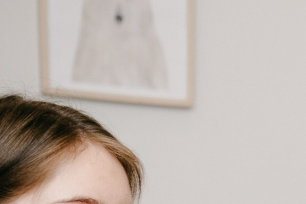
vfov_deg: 5.4
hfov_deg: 7.8
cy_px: 472
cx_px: 696
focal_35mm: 247
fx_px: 2100
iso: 160
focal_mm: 45
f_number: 3.5
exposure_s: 1/160
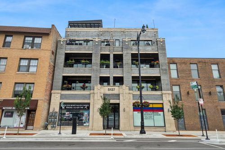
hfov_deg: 78.6
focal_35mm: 22
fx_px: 137
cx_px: 112
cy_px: 75
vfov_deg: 57.2
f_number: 11
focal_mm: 22
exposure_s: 1/400
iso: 200
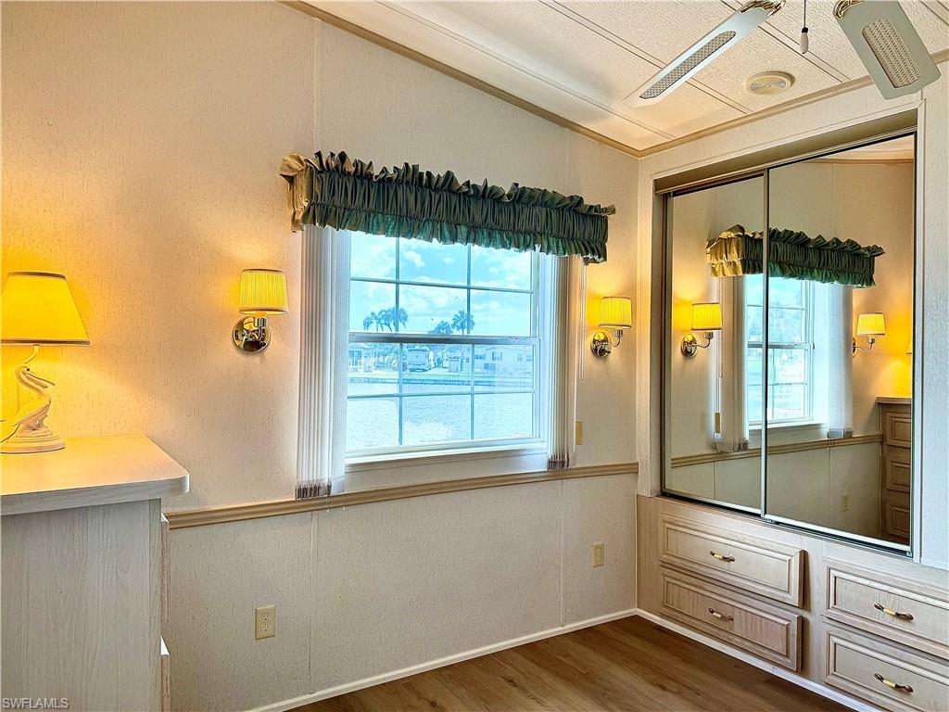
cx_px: 474
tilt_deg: -0.1
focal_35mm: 24
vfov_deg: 56.8
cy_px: 356
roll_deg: -1.3
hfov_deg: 71.6
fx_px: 658
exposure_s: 1/351
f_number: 1.78
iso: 100
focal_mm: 6.76
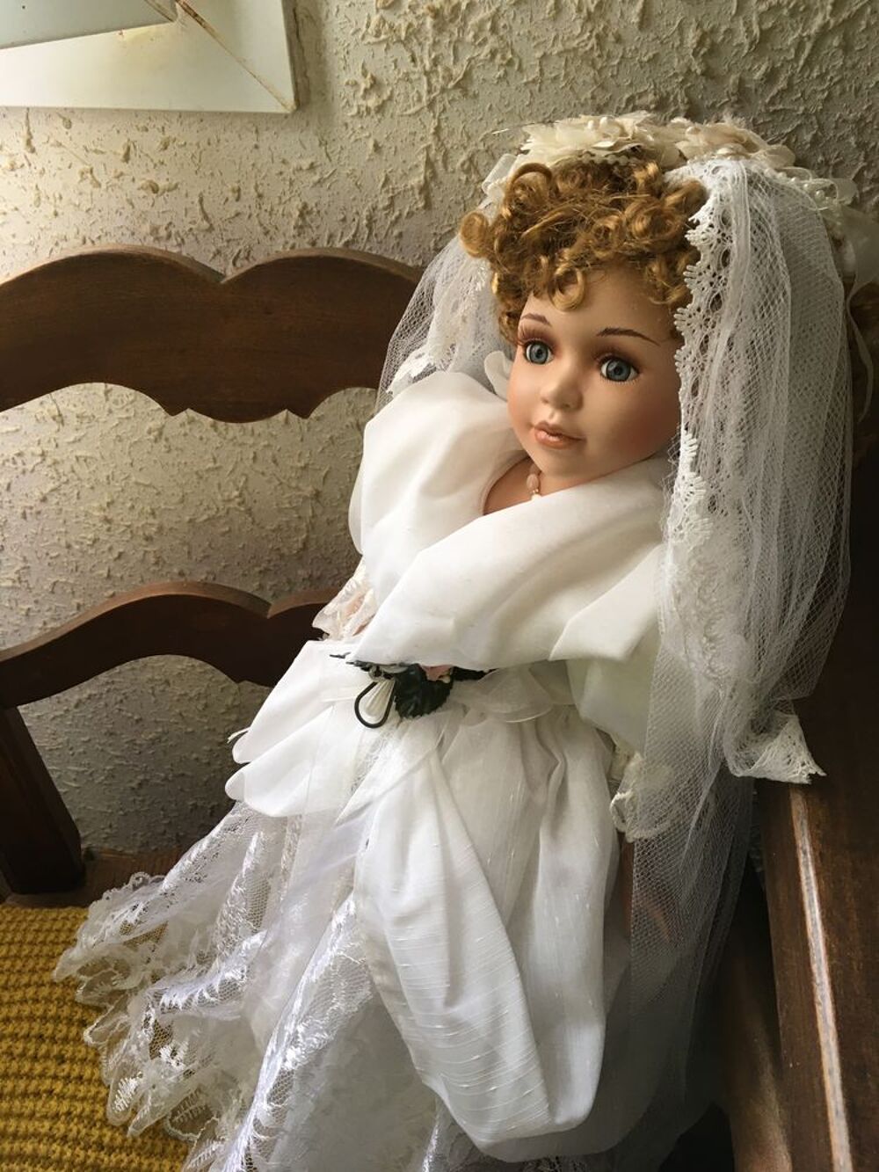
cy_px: 586
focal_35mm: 29
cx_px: 440
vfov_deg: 61.7
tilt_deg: -45.2
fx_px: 982
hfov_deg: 48.2
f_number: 2.2
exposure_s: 1/33
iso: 100
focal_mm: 4.15
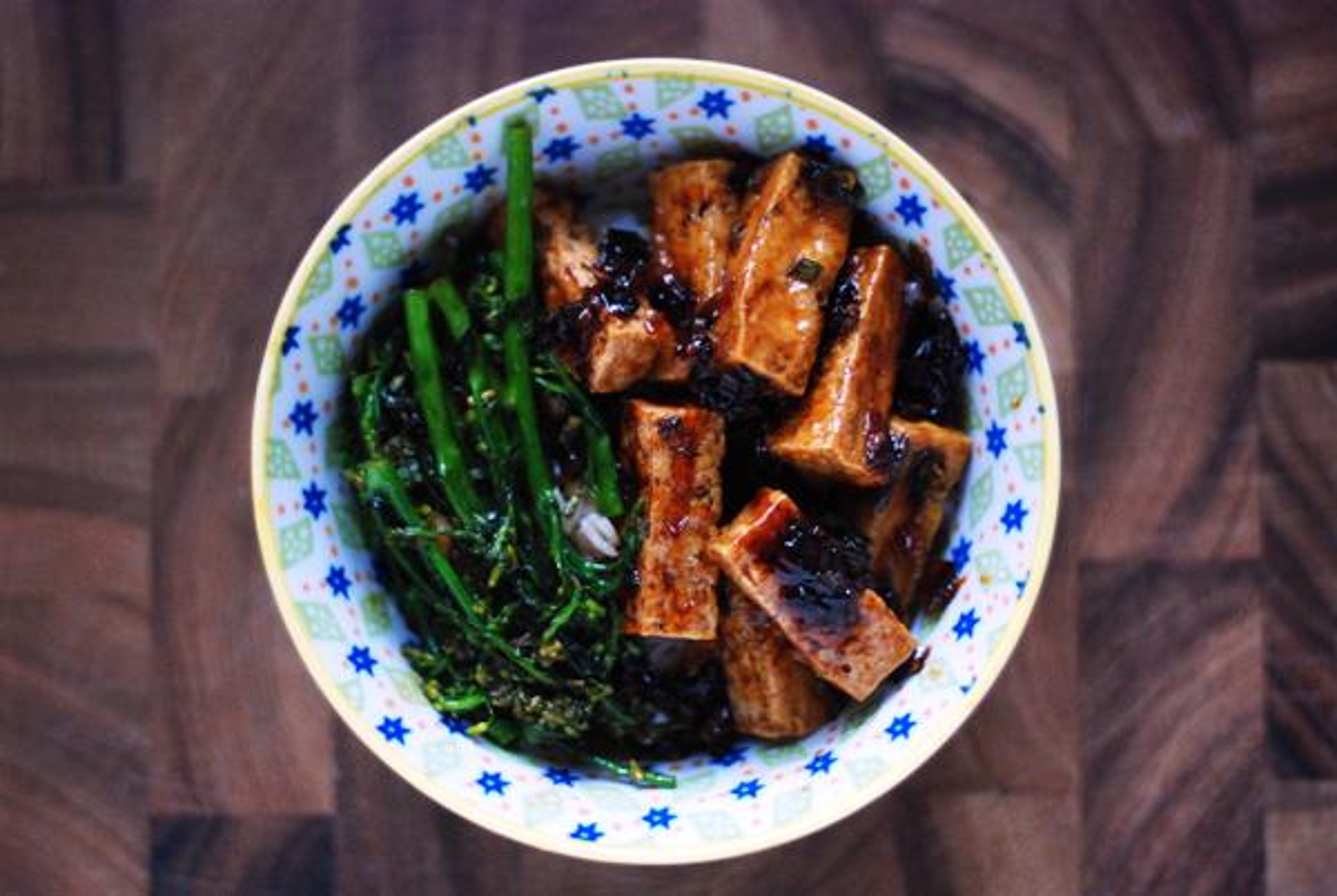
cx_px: 668
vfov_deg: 18.2
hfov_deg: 27.0
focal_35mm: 75
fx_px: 2789
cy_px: 448
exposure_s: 1/60
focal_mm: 50
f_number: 1.6
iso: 800
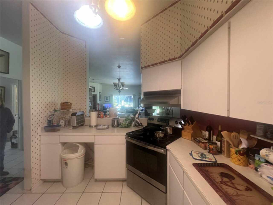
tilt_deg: -2.0
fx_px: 103
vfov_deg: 89.9
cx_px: 136
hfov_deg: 106.2
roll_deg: -0.1
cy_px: 102
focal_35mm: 13
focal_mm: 1.57
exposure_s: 1/120
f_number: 1.8
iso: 250
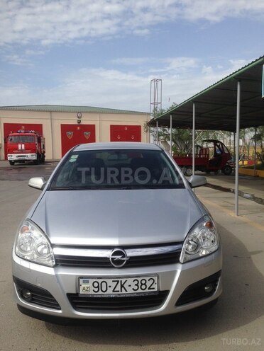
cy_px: 176
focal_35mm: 33
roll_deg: +1.0
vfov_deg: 55.4
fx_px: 336
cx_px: 132
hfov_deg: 42.9
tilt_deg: -5.5
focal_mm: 4.12
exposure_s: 1/2584
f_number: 2.4
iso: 50
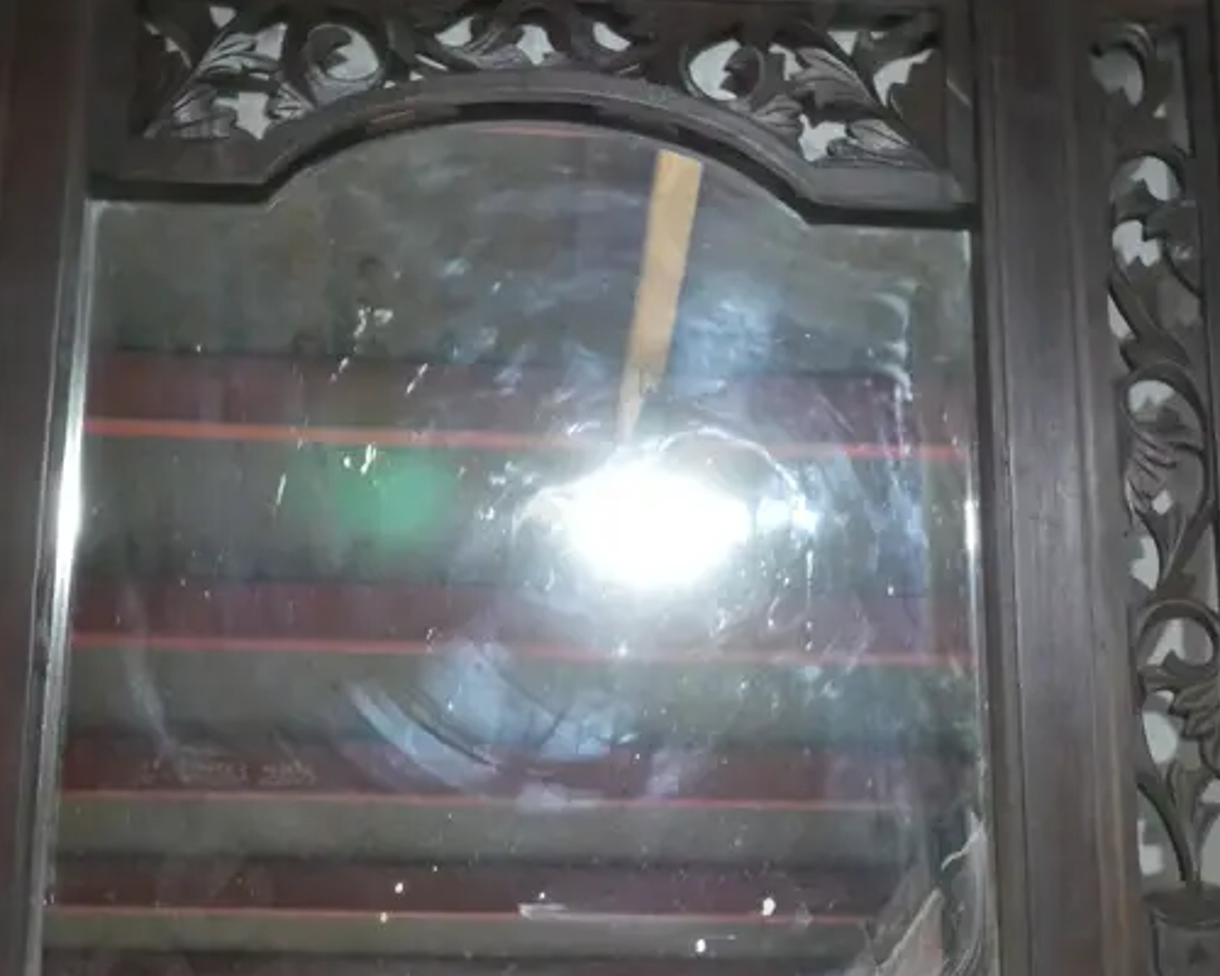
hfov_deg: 23.8
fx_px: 2889
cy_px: 500
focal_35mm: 80
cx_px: 503
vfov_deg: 19.2
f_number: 11
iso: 3200
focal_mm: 20
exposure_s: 1/25
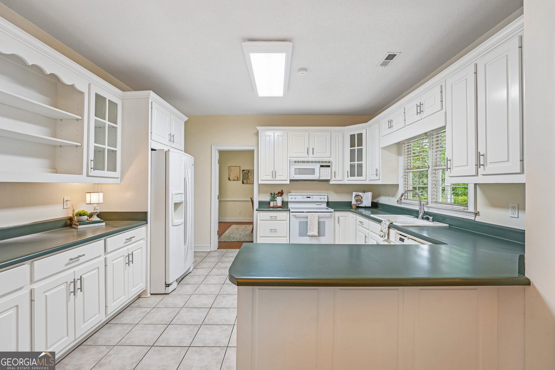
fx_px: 216
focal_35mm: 14
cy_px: 185
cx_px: 278
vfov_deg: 81.2
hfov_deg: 104.3
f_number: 8
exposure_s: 1/10
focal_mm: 14
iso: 320
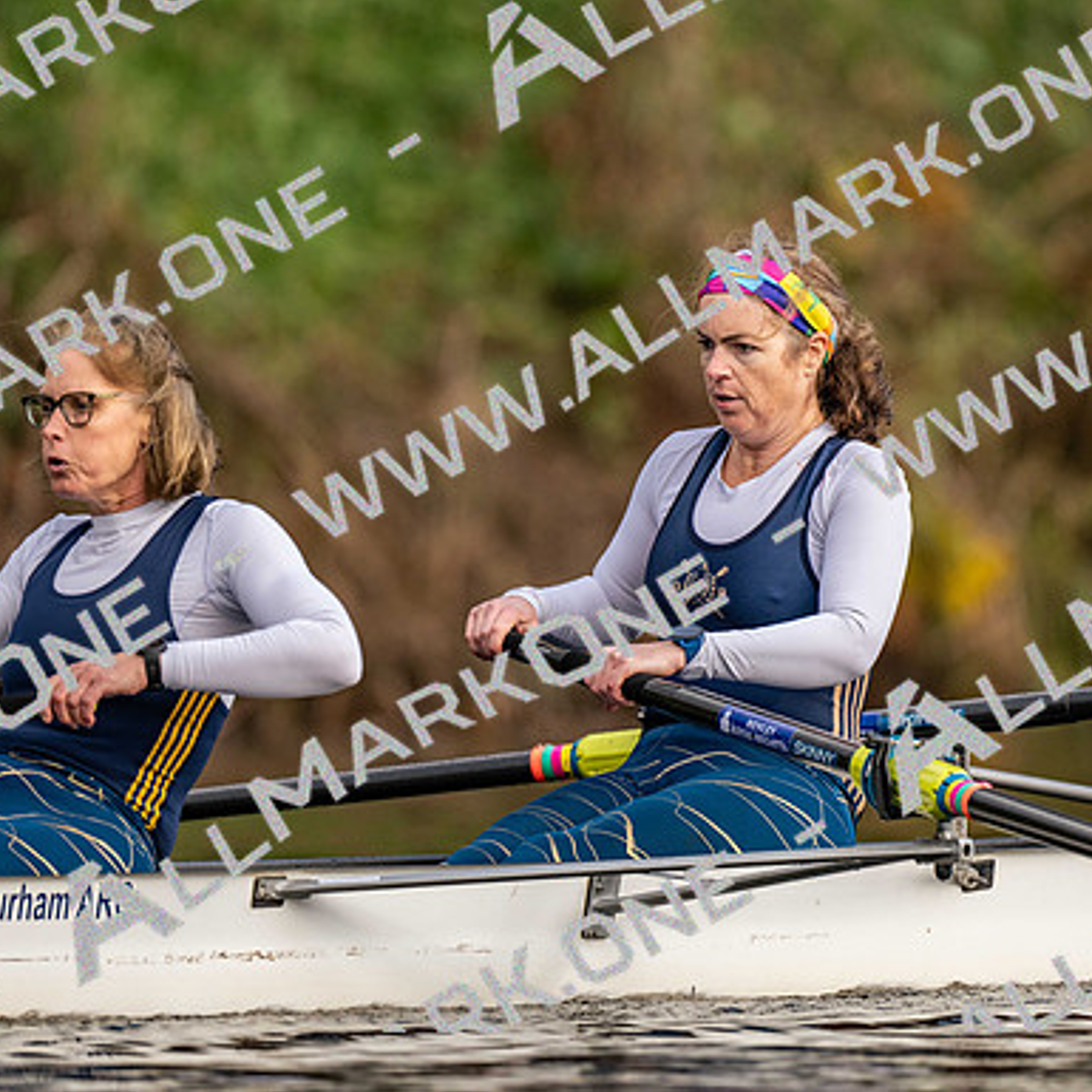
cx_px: 644
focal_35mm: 769
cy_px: 546
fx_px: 27446
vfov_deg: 2.3
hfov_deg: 2.3
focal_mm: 600
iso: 1000
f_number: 4
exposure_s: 1/2500
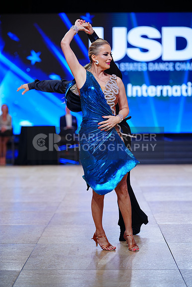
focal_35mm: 88
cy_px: 144
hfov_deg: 15.5
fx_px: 704
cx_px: 96
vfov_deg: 23.1
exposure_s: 1/500
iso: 250
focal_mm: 88
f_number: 2.2
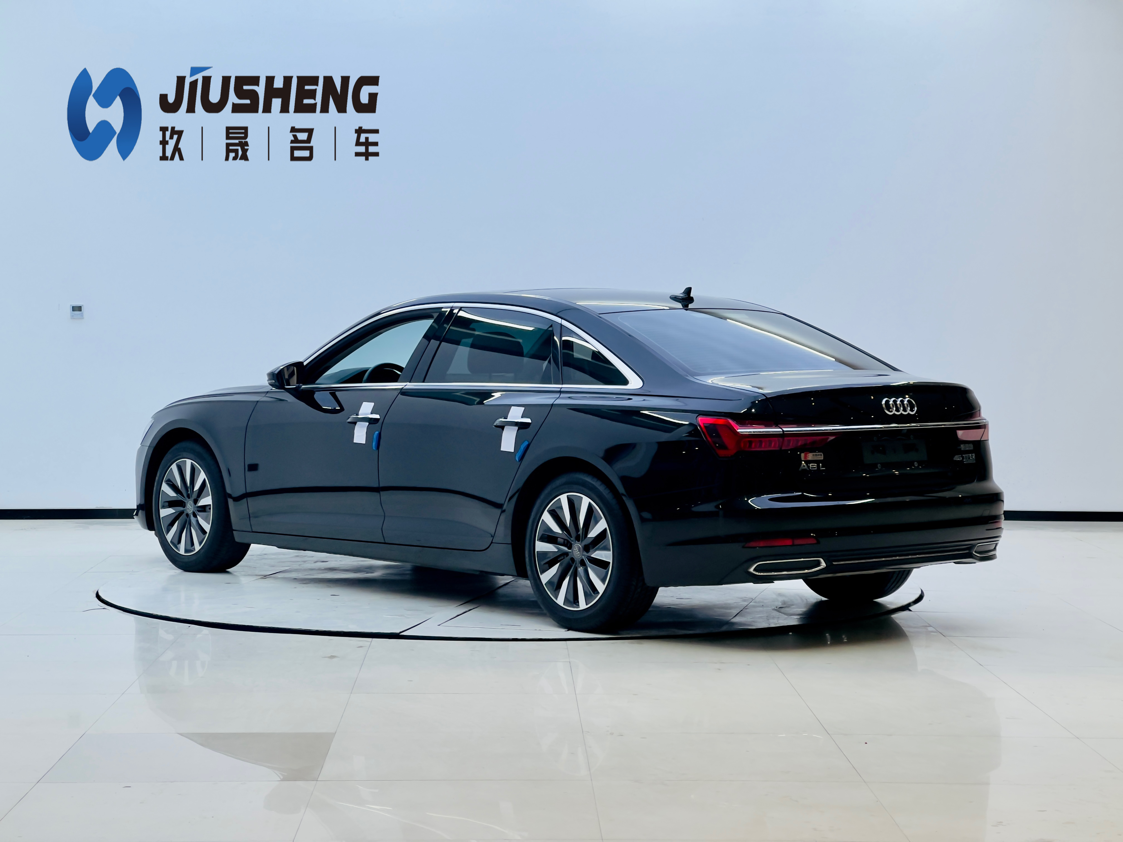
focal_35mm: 77
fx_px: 2498
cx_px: 562
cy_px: 421
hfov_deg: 25.3
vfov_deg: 19.1
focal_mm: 9
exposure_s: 1/139
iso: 32
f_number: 2.8
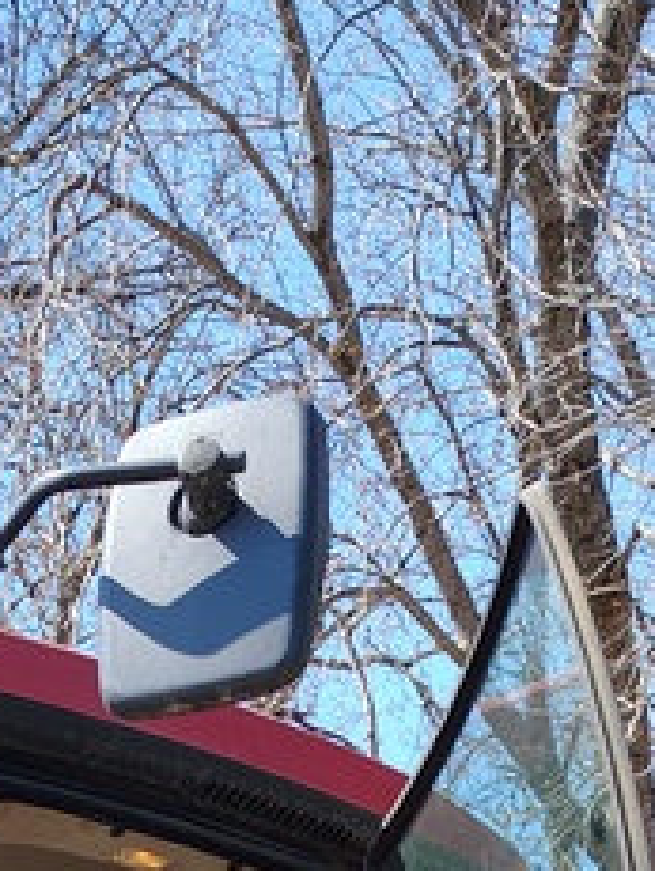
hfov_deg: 13.2
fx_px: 2695
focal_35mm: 107
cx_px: -293
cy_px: 1810
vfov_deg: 14.7
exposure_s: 1/200
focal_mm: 5.56
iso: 109
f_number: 1.8
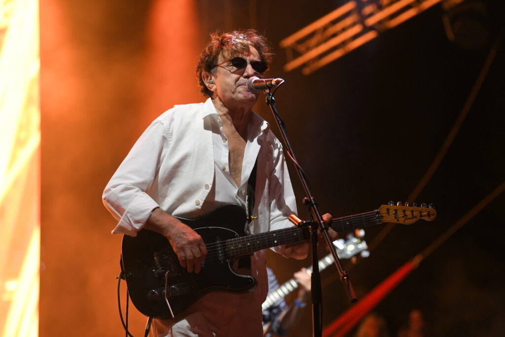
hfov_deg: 15.2
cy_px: 168
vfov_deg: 10.2
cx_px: 252
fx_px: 1894
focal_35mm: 135
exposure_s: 1/320
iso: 2000
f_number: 4
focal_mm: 135
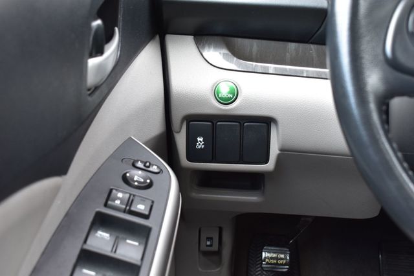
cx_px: 207
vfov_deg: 22.6
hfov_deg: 33.4
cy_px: 138
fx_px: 690
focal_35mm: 60
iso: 400
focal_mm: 40
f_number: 7.1
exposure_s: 1/25
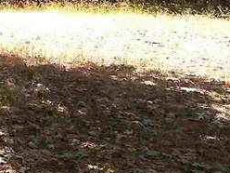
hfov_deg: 12.0
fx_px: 824
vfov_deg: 10.6
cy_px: -210
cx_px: -358
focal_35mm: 124
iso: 50
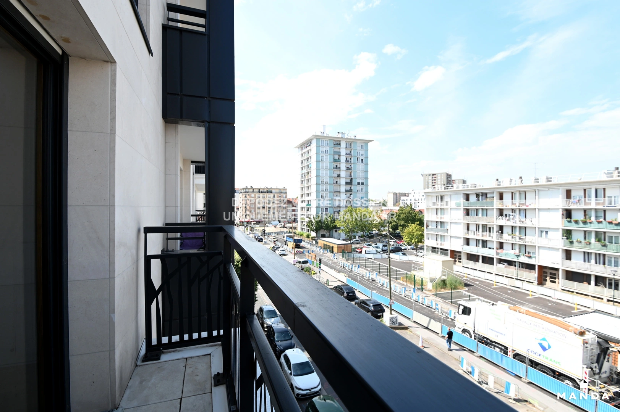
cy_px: 206
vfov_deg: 73.7
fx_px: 275
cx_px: 310
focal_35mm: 16
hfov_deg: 96.8
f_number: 11
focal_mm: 16
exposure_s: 1/200
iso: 400
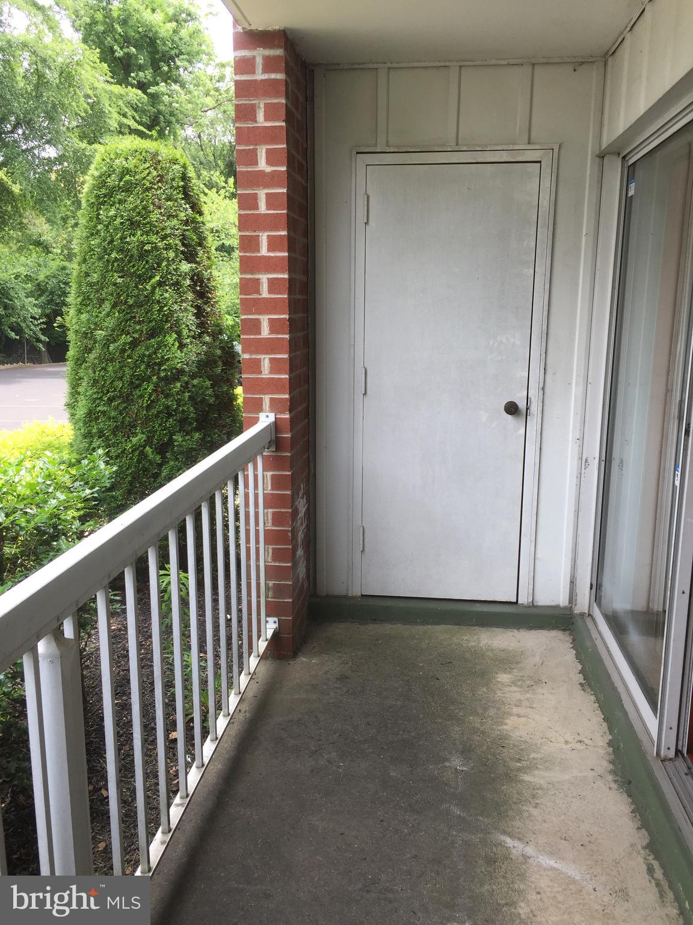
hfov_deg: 48.2
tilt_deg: -11.9
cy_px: 462
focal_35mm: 29
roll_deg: -0.2
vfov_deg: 61.7
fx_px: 774
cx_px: 346
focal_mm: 4.15
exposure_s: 1/347
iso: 32
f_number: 2.2
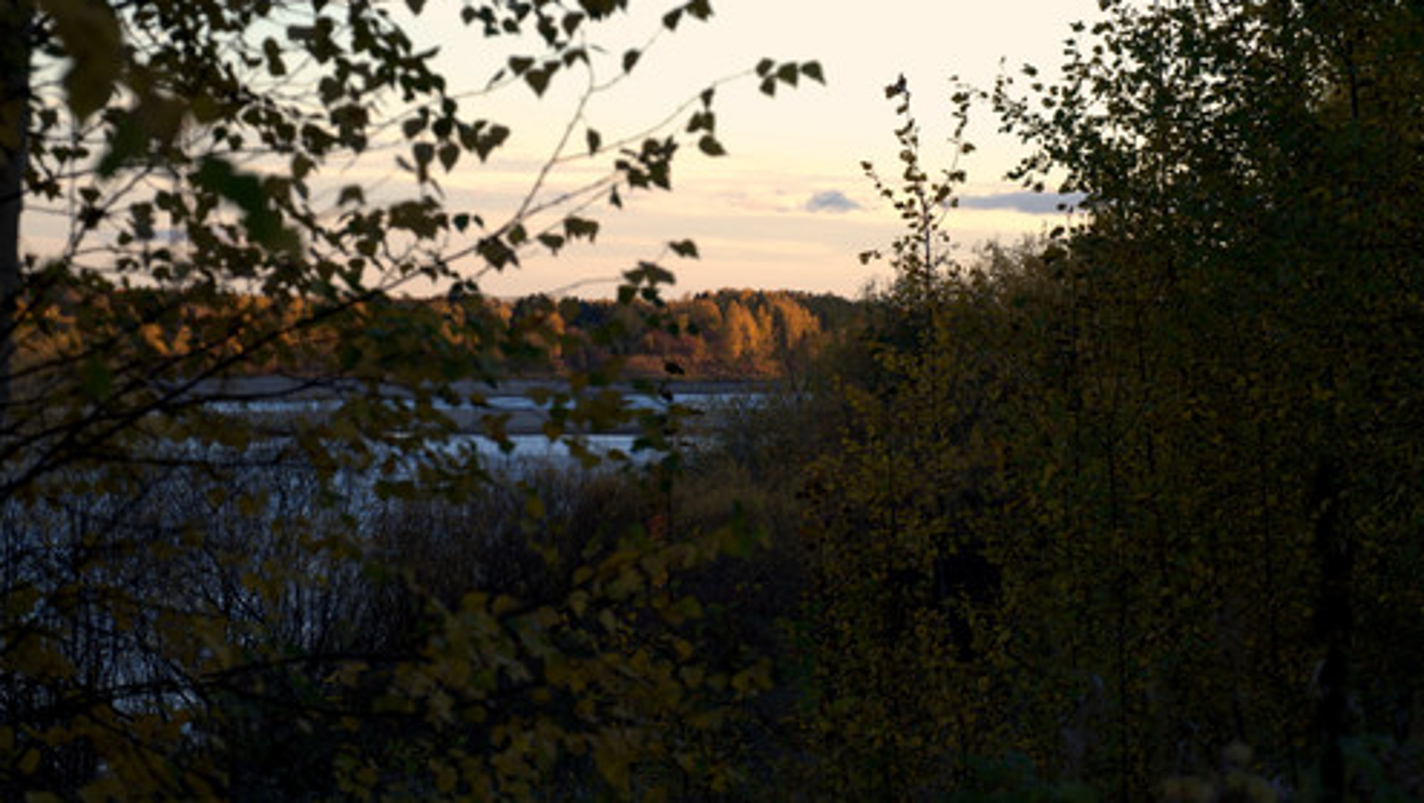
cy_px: 327
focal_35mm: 167
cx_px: 713
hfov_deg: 12.9
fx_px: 6291
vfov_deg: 7.3
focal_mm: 105
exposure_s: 1/125
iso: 640
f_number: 8
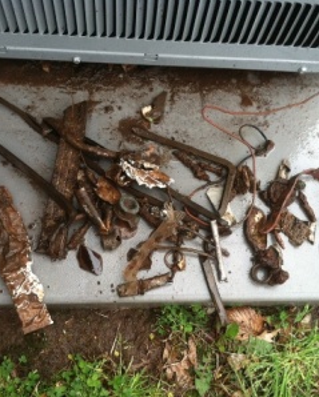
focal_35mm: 46
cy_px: 198
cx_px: 162
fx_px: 542
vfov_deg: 40.3
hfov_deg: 32.8
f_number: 2.8
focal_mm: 3.85
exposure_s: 1/40
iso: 100
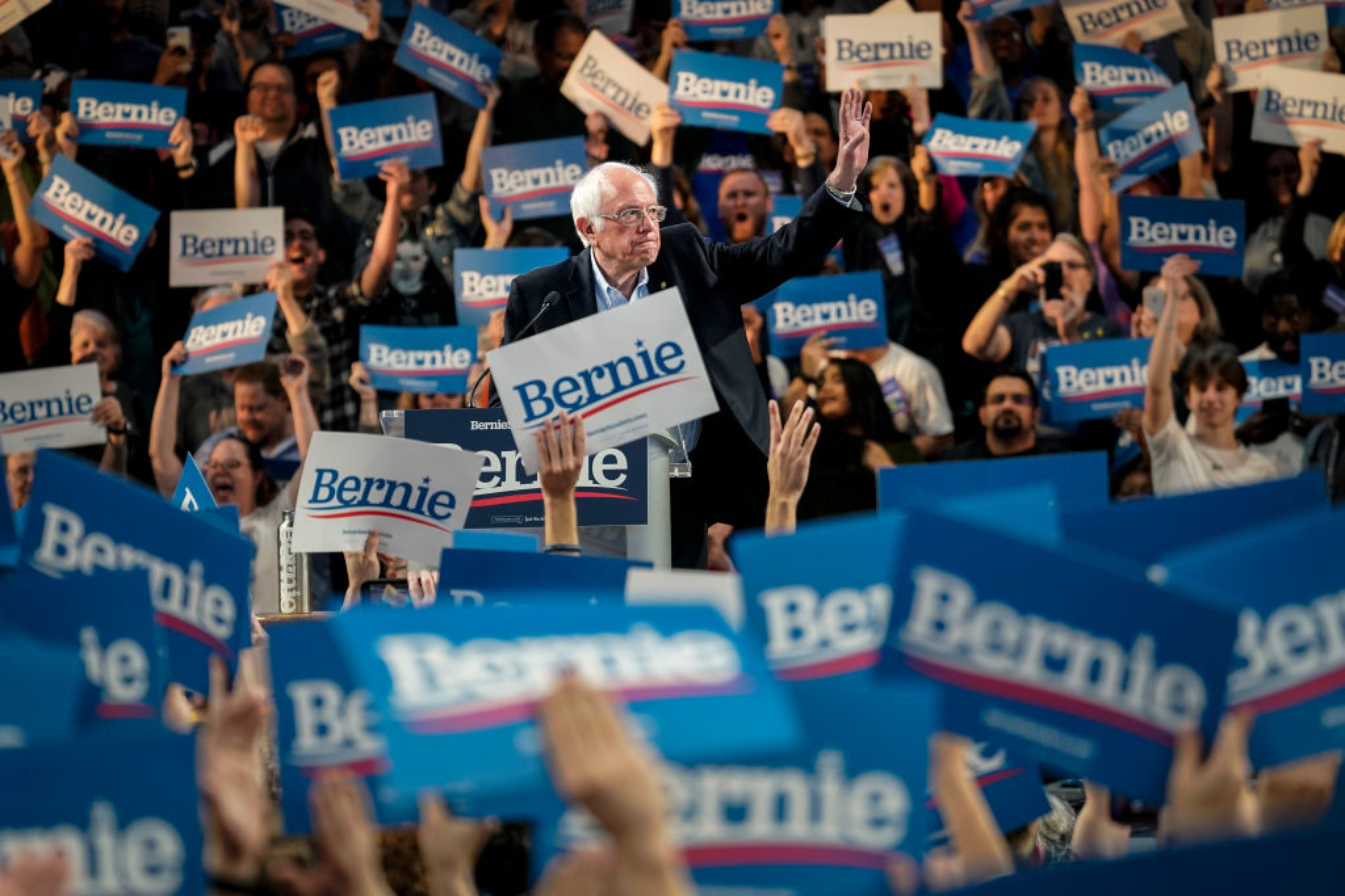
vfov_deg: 5.1
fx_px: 10013
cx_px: 672
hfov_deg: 7.7
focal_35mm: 268
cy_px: 448
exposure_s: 1/320
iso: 2000
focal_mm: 268
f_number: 5.6
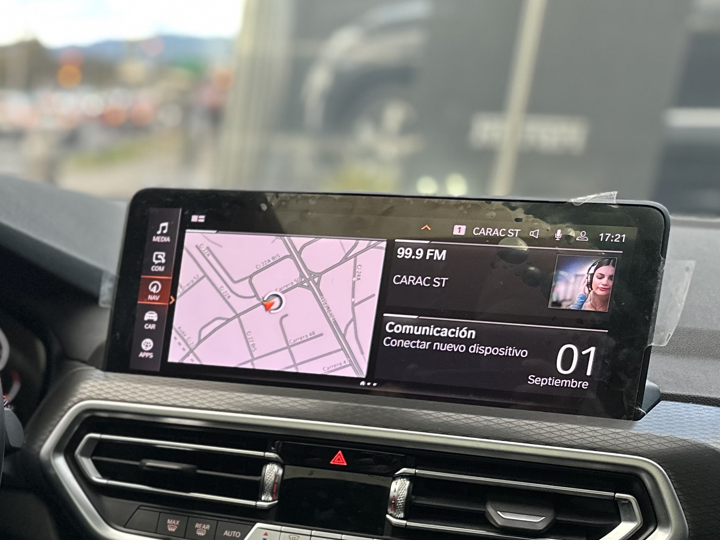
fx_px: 1165
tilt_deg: -20.7
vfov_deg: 24.9
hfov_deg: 30.3
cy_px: 538
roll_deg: -2.5
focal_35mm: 56
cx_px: -99
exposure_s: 1/75
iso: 250
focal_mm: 6.86
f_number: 1.78
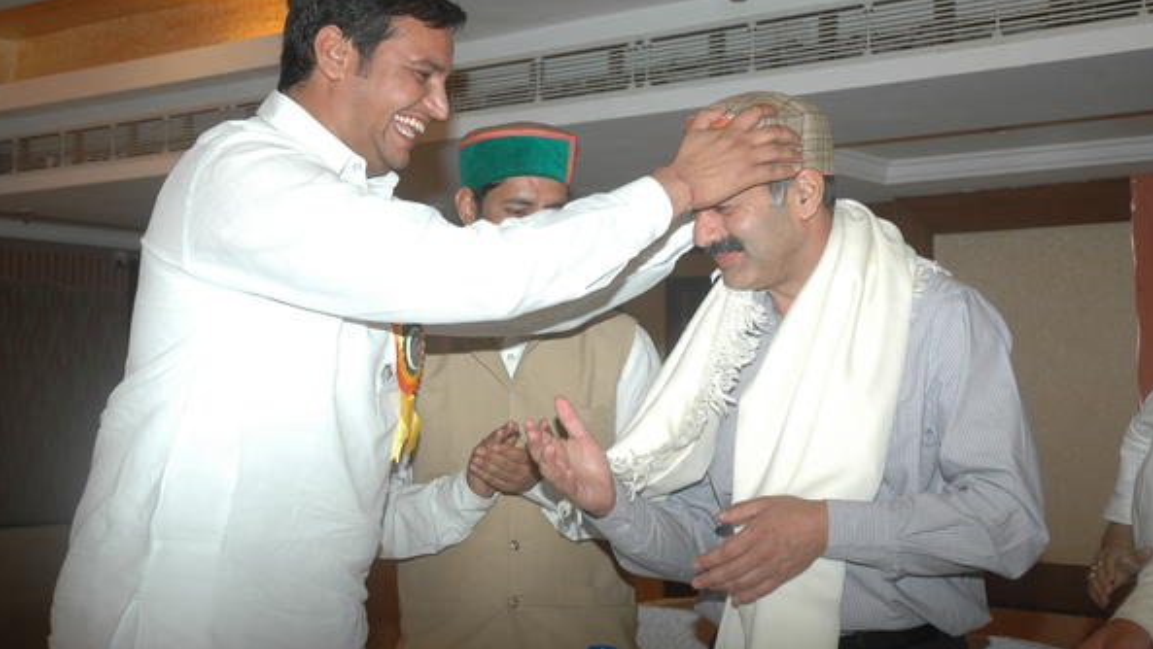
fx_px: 1651
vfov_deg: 22.2
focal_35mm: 54
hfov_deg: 38.5
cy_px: 290
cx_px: 577
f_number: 4.2
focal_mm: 34
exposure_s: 1/60
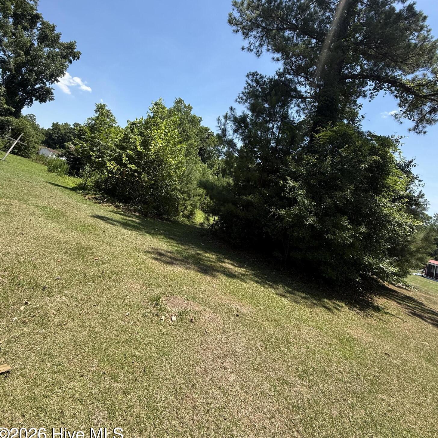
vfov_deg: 82.2
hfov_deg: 84.0
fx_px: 243
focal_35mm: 17
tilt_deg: +11.0
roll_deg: -16.9
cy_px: 161
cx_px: 221
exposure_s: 1/1145
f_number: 2.2
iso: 50
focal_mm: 2.22
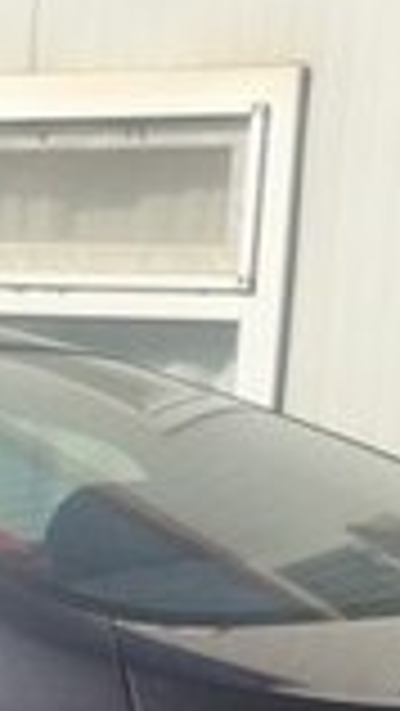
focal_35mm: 132
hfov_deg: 8.7
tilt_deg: -11.8
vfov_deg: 15.7
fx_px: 2486
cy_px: 835
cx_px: -400
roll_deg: -4.2
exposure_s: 1/2326
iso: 32
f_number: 2.2
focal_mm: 4.15
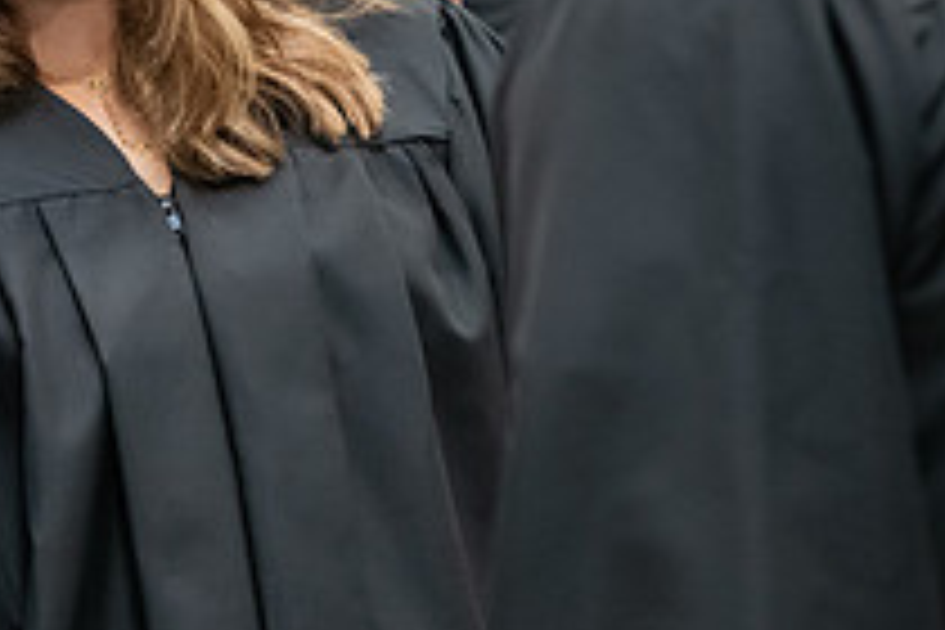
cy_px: -83
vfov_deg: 3.2
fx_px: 11260
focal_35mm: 429
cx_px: 45
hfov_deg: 4.8
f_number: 3.2
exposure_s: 1/200
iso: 2500
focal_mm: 155
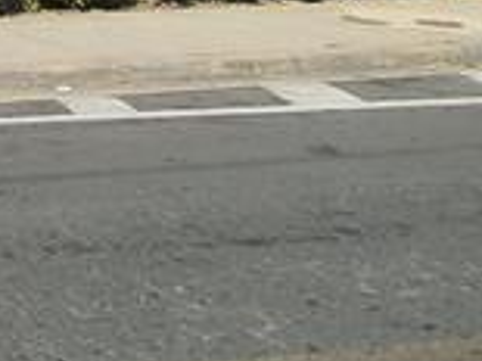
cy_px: -349
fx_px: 932
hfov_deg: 17.2
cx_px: -560
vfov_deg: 16.8
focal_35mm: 67
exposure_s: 1/980
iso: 50
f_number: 2.2
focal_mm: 1.8
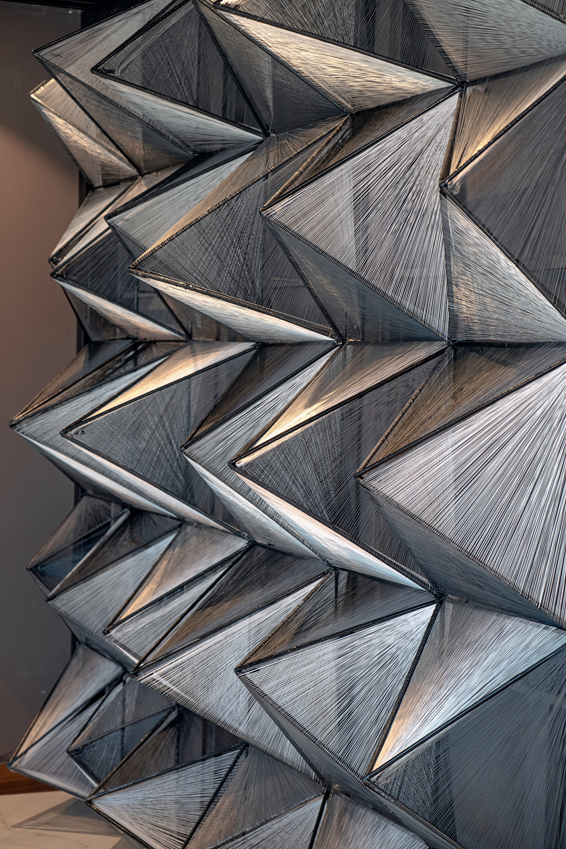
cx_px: 286
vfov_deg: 28.5
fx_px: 1674
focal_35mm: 71
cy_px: 421
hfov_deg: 19.2
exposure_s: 1/200
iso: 800
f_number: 4
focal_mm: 70
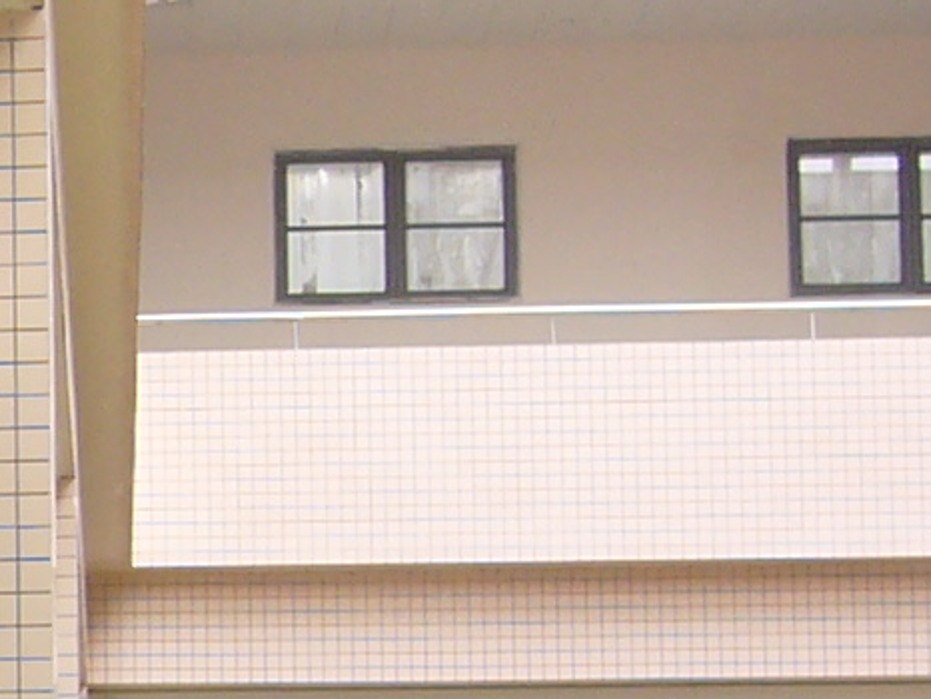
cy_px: 697
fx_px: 4655
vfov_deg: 8.5
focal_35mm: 173
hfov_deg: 10.8
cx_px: -623
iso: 100
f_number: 2.8
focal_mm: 5.8
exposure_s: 1/160
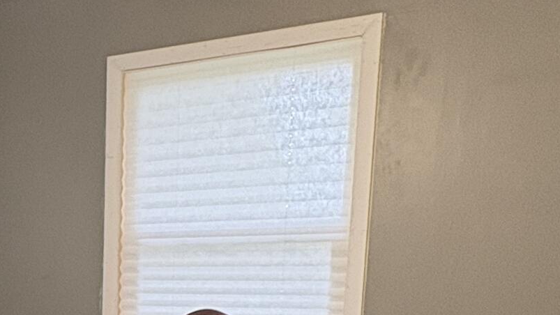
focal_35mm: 57
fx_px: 847
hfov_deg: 32.4
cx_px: -50
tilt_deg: -10.3
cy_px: 424
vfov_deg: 19.3
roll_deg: +0.9
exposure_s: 1/60
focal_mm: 2.22
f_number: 2.2
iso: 200
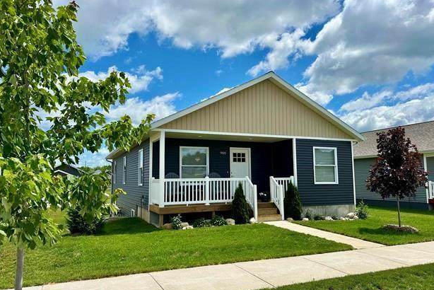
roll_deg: +0.2
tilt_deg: +5.5
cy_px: 146
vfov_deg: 49.6
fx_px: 314
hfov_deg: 69.4
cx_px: 220
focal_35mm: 26
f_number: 1.78
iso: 80
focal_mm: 6.86
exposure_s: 1/8197
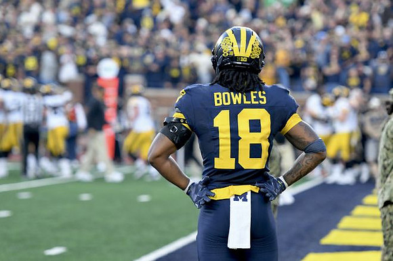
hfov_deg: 9.8
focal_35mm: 210
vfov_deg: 6.5
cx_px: 196
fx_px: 2291
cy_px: 130
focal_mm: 140
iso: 1250
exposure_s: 1/1000
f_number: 2.8
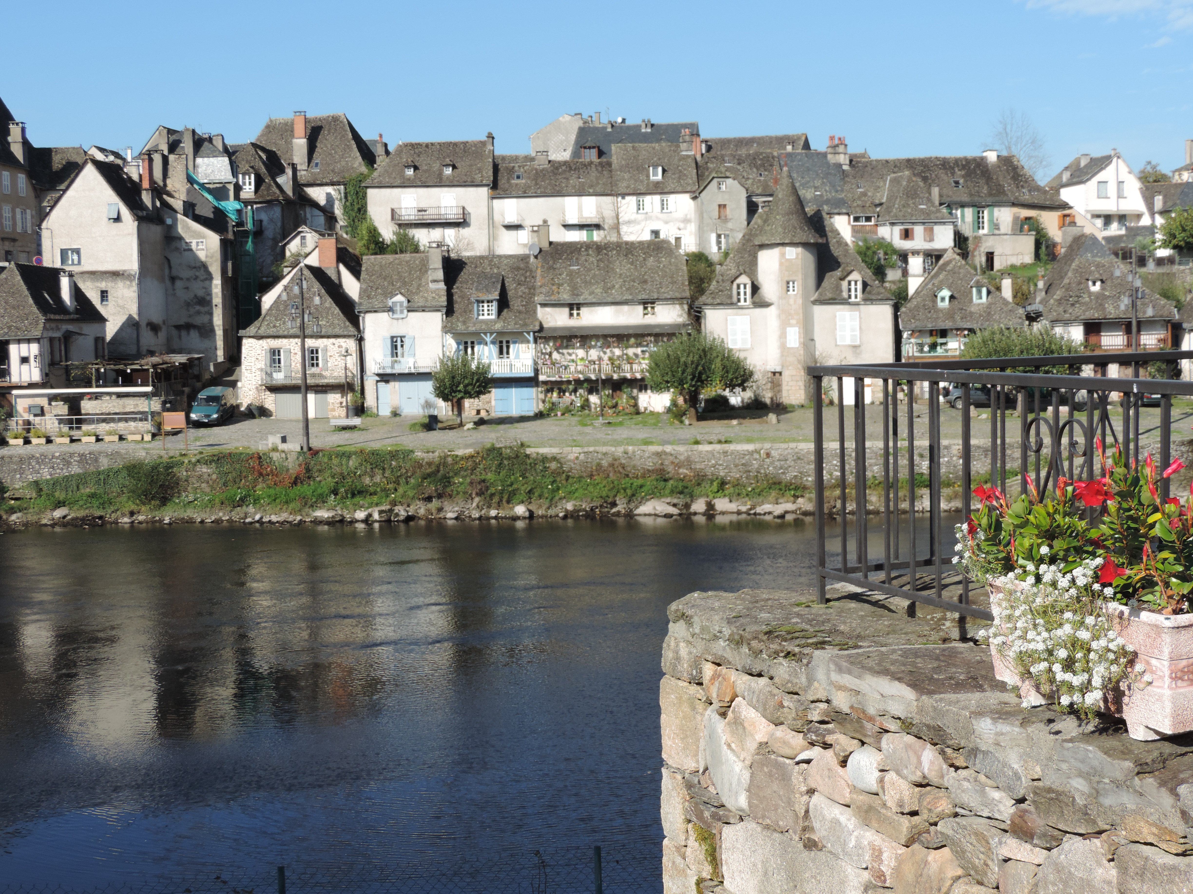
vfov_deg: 29.1
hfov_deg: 38.2
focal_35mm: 50
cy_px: 447
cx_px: 596
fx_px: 1723
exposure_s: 1/640
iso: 80
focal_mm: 8.9
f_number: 3.6
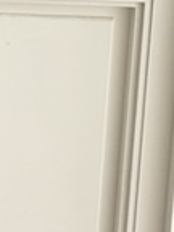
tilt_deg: -19.3
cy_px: -150
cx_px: -306
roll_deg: -4.3
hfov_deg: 7.4
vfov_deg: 10.4
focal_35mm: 181
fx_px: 1213
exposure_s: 1/60
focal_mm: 5.96
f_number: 1.6
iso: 160
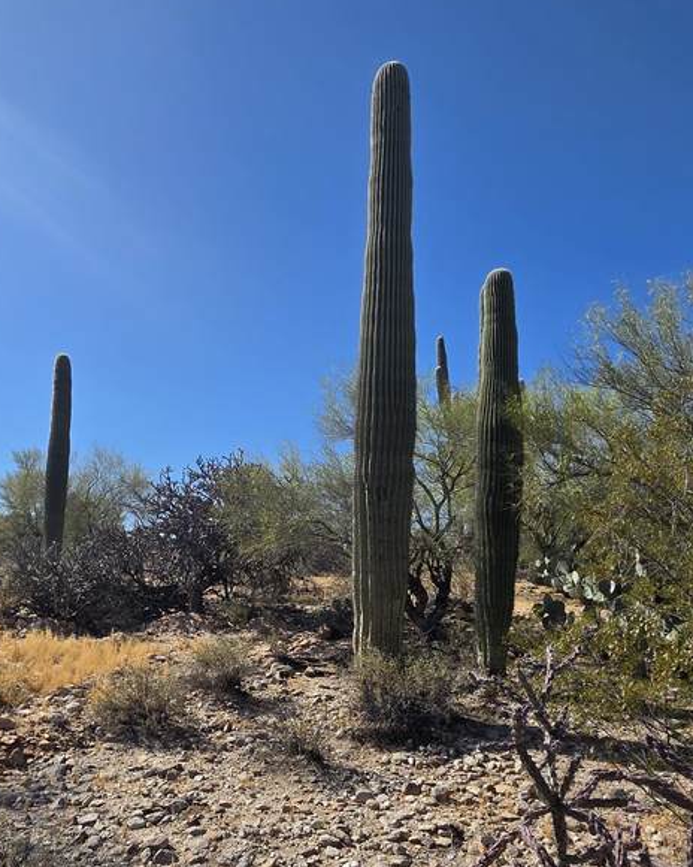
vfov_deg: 61.5
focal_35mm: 28
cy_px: 535
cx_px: 264
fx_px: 718
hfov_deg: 51.1
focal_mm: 2.2
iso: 40
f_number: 1.9
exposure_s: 1/2607
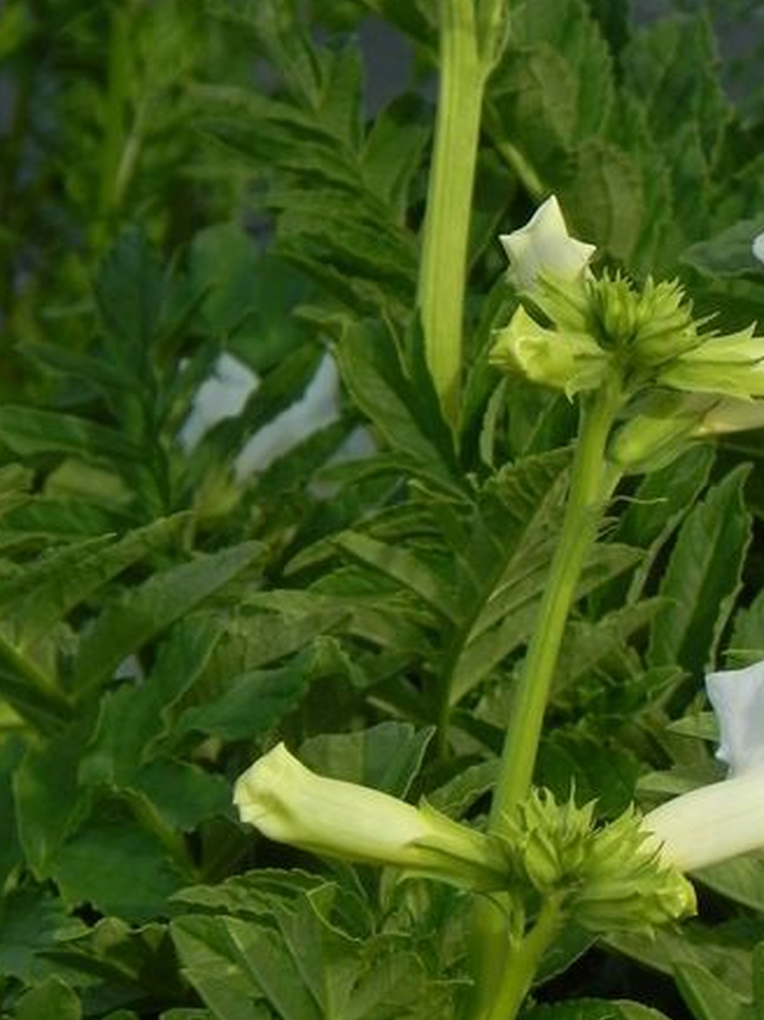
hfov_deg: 2.8
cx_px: 666
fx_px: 15671
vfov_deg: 3.7
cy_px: 245
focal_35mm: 532
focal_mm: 51.8
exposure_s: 1/1000
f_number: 5
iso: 160
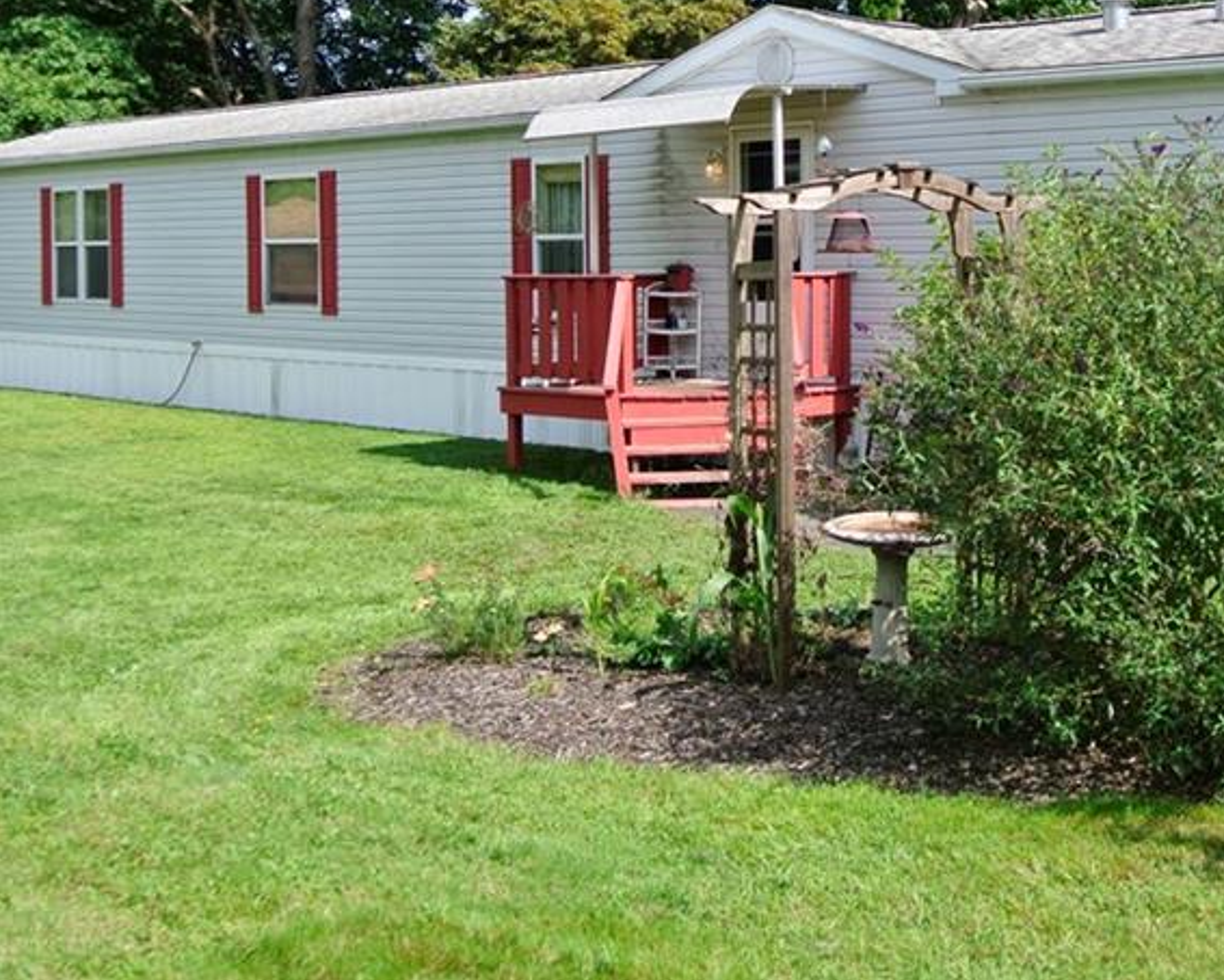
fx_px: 1848
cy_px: 283
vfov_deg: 29.4
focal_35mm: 51
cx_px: 861
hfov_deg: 36.1
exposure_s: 1/400
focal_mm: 11.4
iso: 100
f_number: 4.5
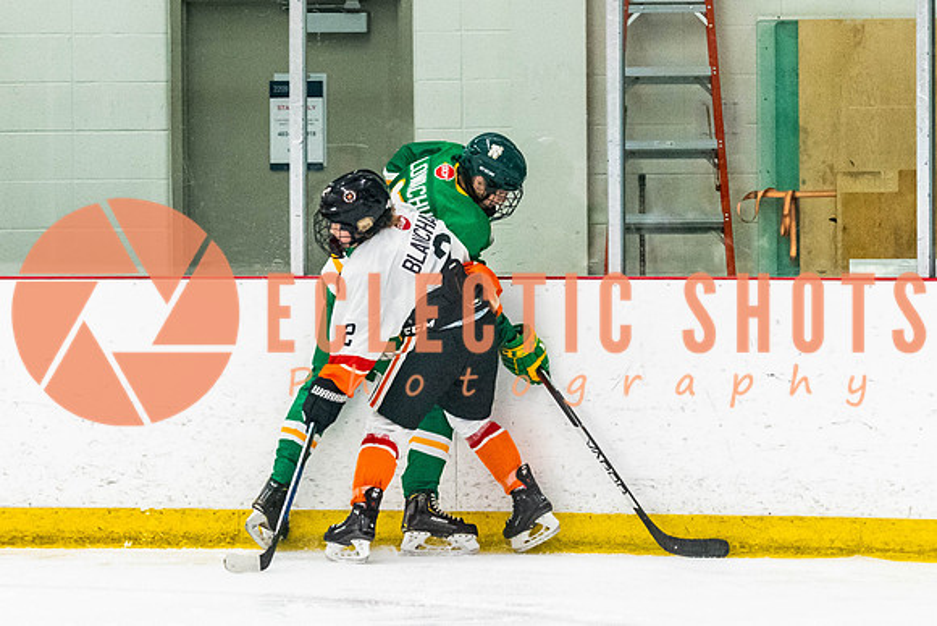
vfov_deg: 5.3
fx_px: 6709
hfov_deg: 8.0
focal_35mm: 258
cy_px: 409
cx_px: 479
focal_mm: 102
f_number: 2.8
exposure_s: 1/640
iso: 1800
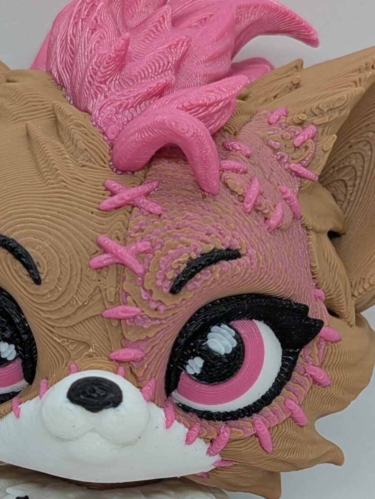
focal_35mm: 119
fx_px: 1719
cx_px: 112
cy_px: 416
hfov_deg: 12.4
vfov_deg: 16.4
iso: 25
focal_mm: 6.9
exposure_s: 1/60
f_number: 1.68
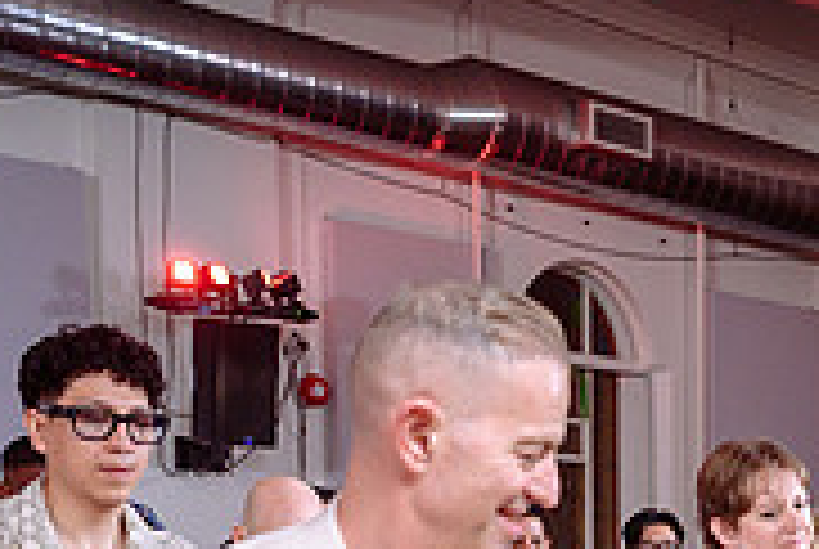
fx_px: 2028
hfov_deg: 21.2
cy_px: 839
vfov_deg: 14.3
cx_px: 986
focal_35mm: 89
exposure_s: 1/200
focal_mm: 28
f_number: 2.8
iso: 1600
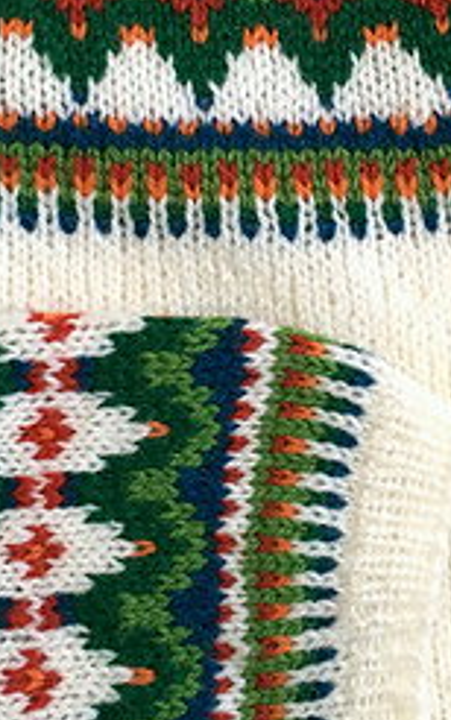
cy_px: 205
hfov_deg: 16.3
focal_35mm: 80
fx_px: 1571
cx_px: 243
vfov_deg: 25.6
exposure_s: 1/33
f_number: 2.2
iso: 100
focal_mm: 4.15
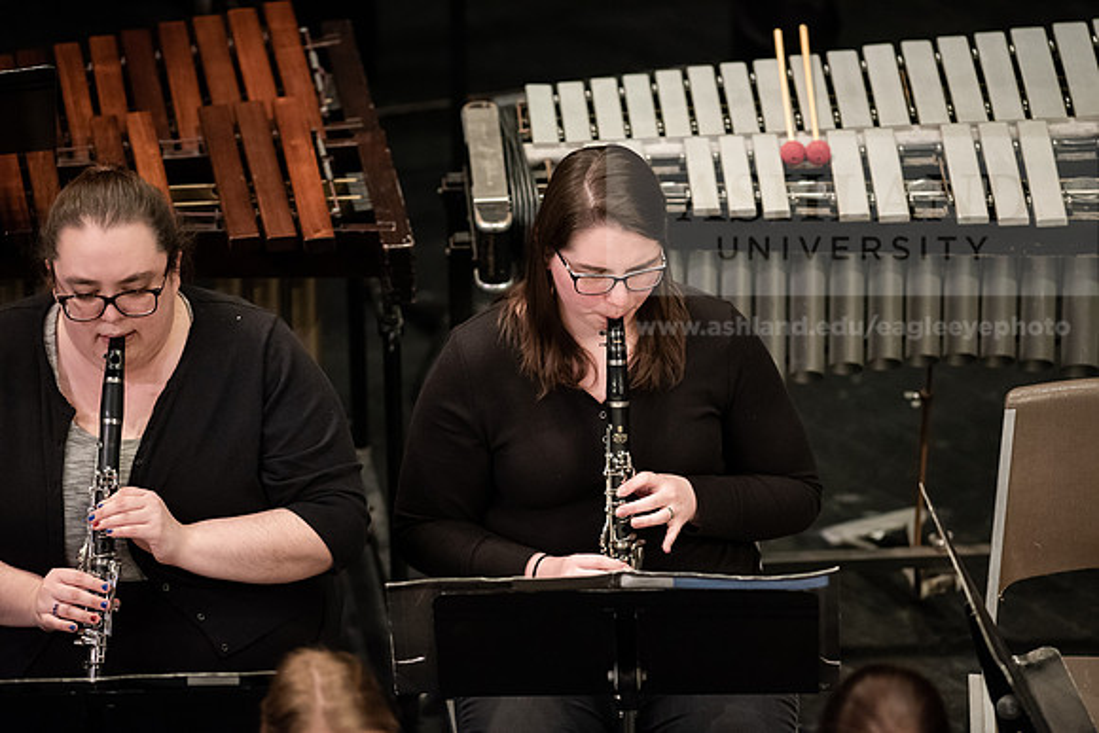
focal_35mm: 300
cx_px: 550
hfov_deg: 6.9
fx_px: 9160
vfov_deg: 4.6
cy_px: 366
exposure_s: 1/320
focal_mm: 300
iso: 3200
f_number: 3.2
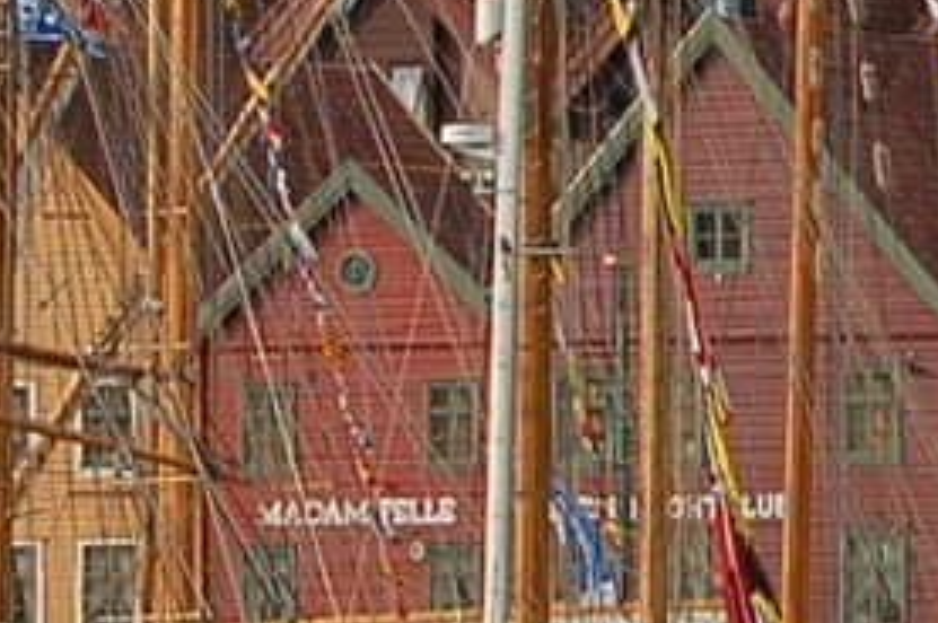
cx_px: 1947
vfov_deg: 2.6
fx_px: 13533
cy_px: 186
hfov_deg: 3.9
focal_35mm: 520
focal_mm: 50
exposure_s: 1/250
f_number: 10
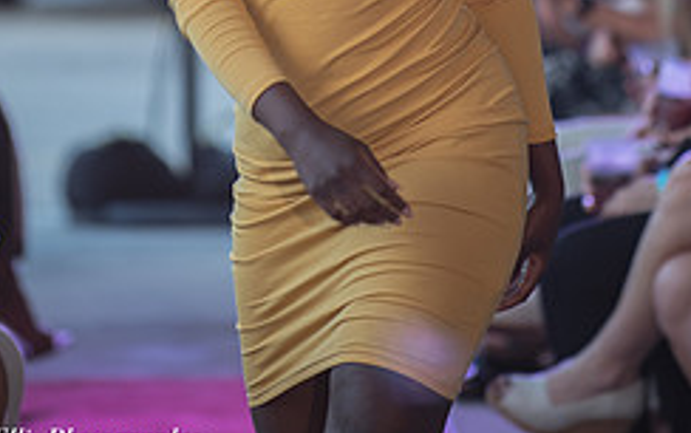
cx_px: 326
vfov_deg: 2.9
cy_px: -167
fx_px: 8501
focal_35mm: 451
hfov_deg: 4.7
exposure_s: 1/250
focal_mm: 200
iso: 400
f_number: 4
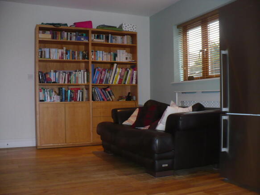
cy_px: 98
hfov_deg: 50.1
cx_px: 130
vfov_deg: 38.7
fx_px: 278
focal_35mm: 37
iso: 200
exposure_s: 1/30
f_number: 2.8
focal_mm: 6.1
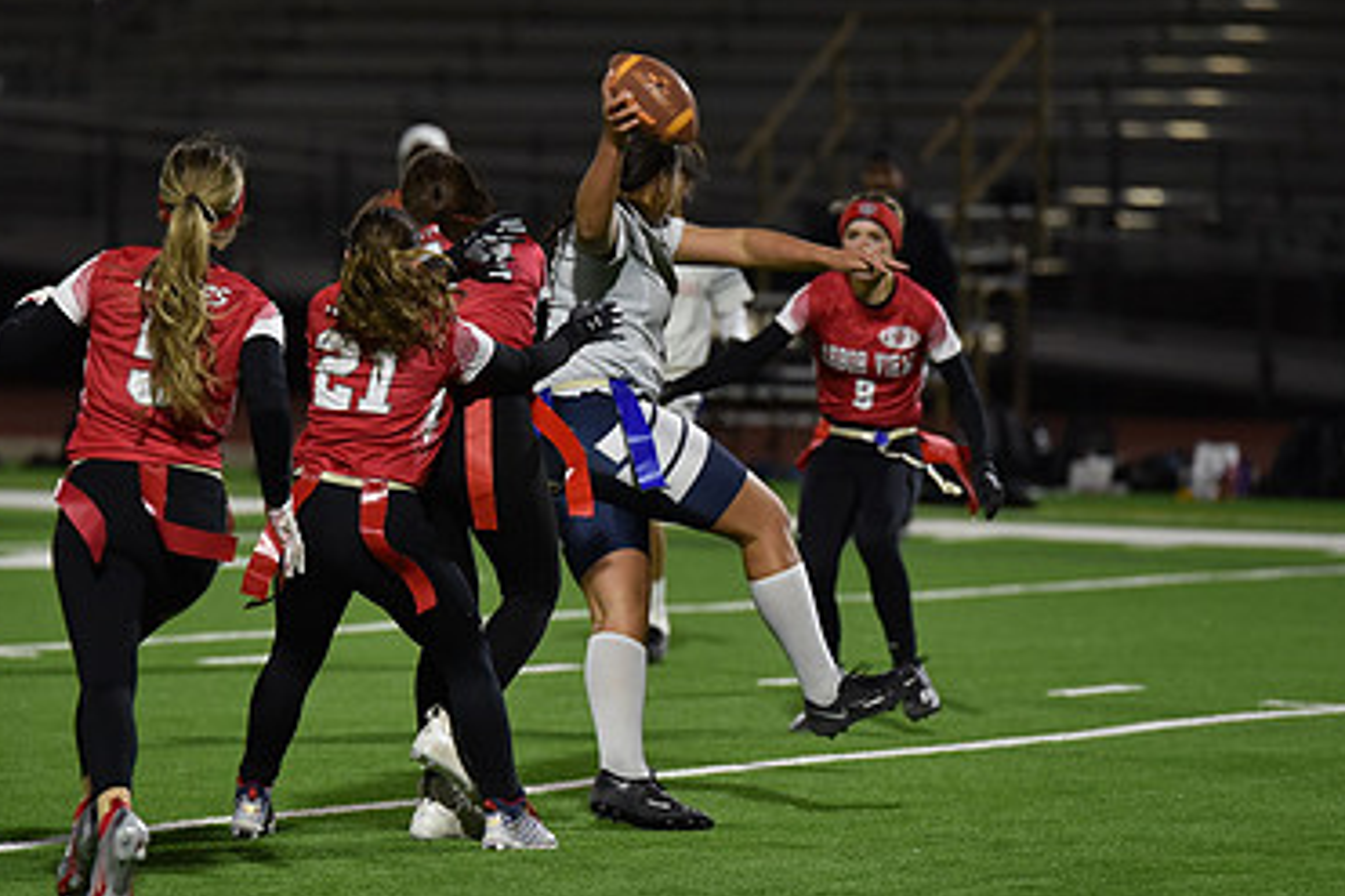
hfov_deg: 6.6
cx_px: 678
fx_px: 11688
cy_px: 336
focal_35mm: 313
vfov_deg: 4.4
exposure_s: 1/640
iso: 2200
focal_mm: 200
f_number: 2.8
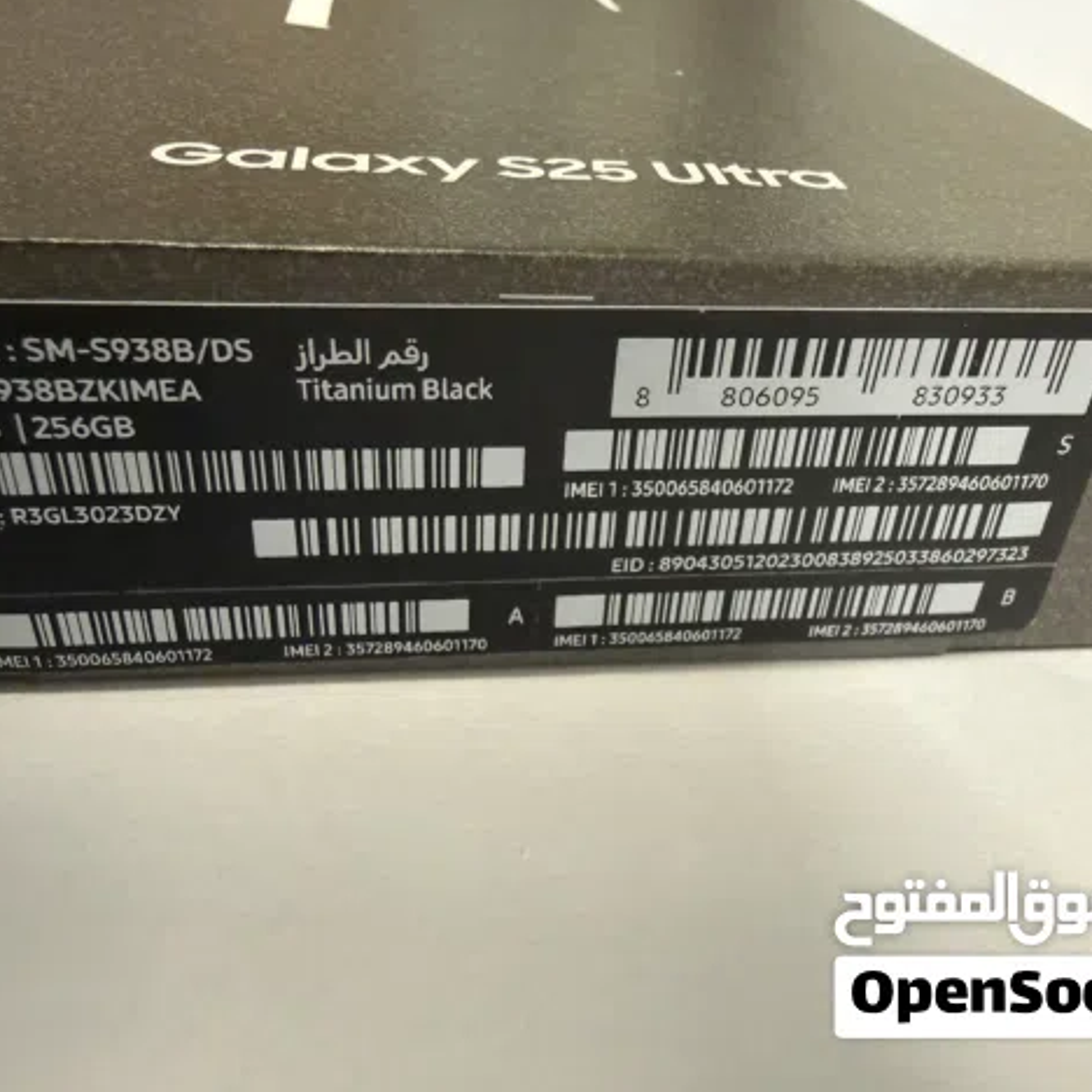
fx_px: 1035
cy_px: 534
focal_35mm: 29
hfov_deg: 55.5
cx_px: 483
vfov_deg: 55.6
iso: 1000
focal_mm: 2.22
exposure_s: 1/50
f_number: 2.2
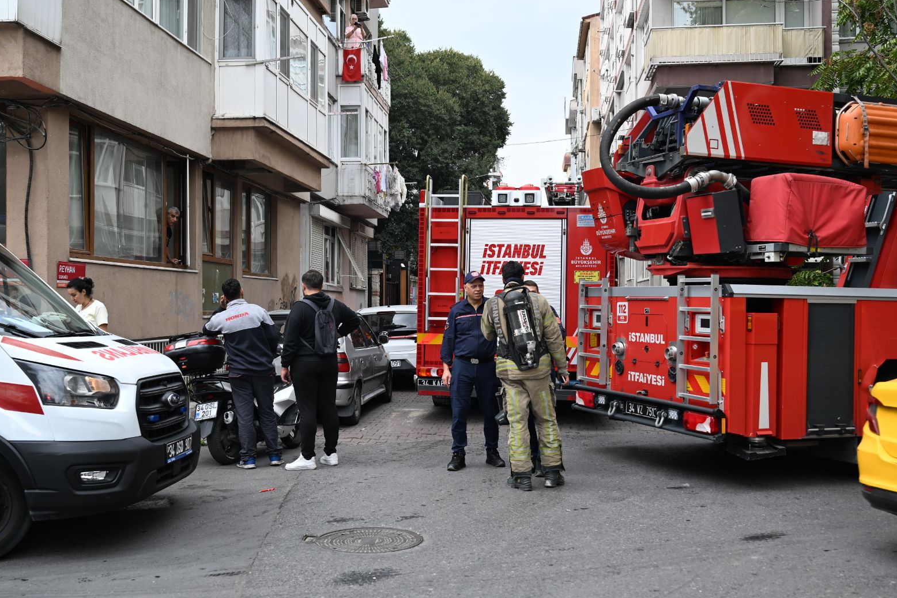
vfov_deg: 35.9
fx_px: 922
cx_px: 438
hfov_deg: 51.9
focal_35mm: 37
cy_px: 301
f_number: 3.2
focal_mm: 24
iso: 160
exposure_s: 1/250
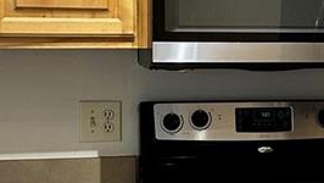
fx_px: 1014
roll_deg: -1.1
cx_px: 279
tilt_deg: -4.0
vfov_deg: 10.3
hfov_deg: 17.9
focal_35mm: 118
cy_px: 104
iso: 160
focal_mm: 6.86
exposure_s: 1/60
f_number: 1.78
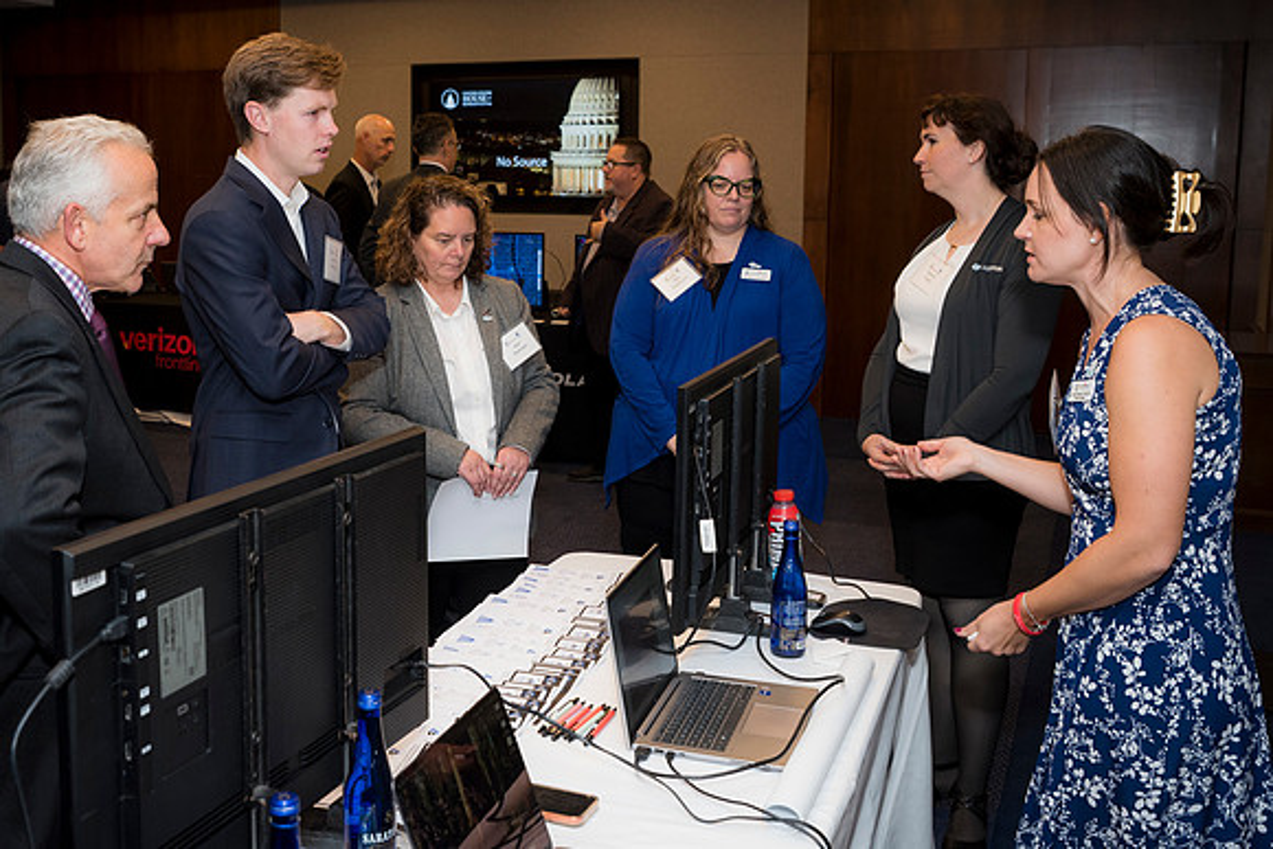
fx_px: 1132
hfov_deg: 58.7
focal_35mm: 32
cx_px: 636
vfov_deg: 41.1
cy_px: 424
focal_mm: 32
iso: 800
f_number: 5
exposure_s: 1/125
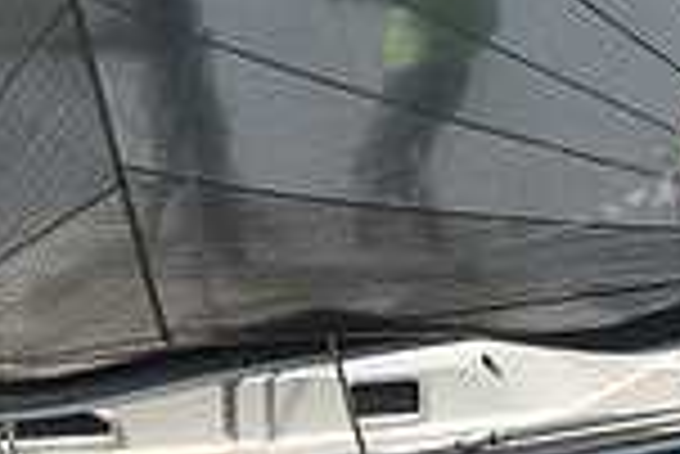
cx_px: 248
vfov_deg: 5.1
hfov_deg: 7.7
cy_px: 429
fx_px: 5067
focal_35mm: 268
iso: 320
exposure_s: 1/1000
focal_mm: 70
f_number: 10
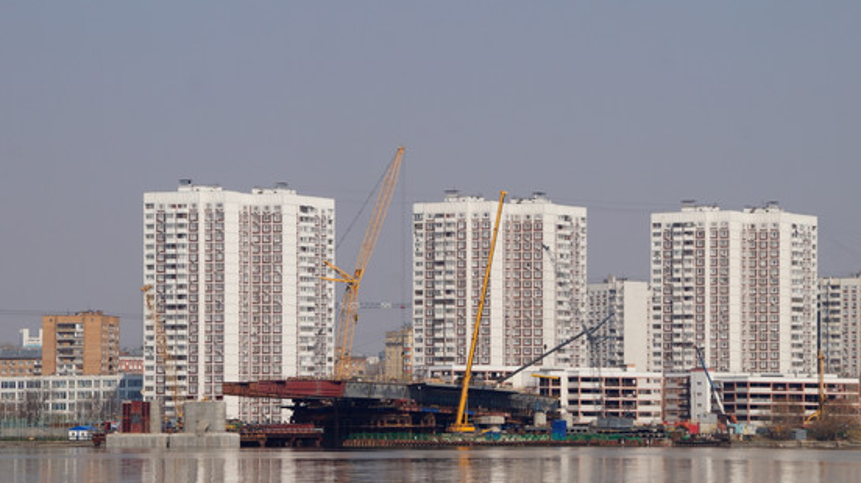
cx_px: 452
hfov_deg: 15.7
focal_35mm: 137
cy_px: 304
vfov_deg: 8.9
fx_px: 3118
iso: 100
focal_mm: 75
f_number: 11
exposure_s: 1/250
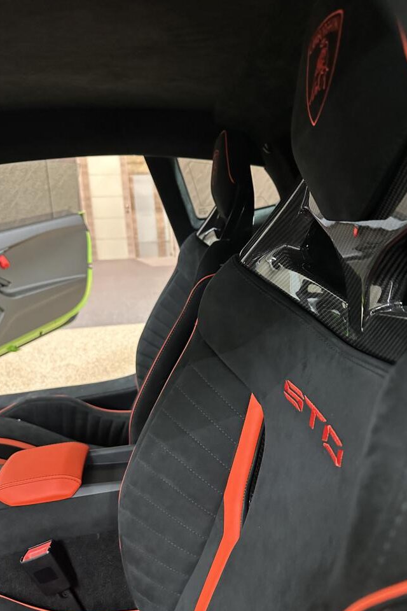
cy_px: 313
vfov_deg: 69.4
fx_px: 441
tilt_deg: -12.5
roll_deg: +2.5
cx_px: 233
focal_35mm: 26
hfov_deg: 49.4
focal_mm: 6.86
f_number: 1.78
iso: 1000
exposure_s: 1/41
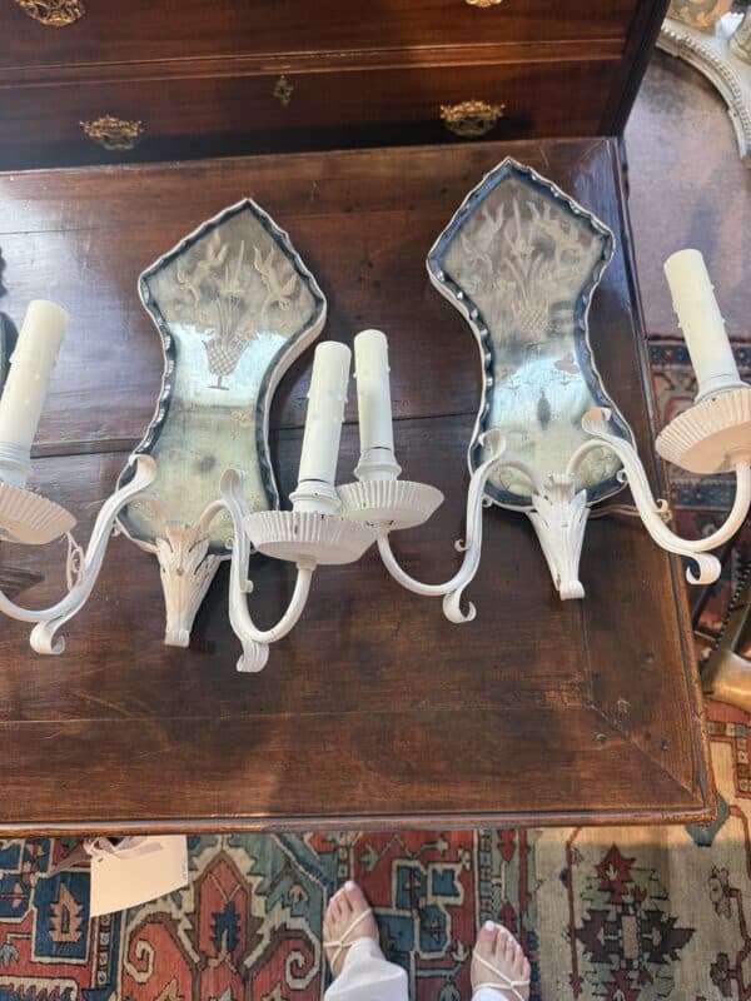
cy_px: 500
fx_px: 694
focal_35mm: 24
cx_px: 376
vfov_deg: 71.6
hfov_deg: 56.8
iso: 160
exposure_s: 1/120
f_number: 1.78
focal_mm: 6.76
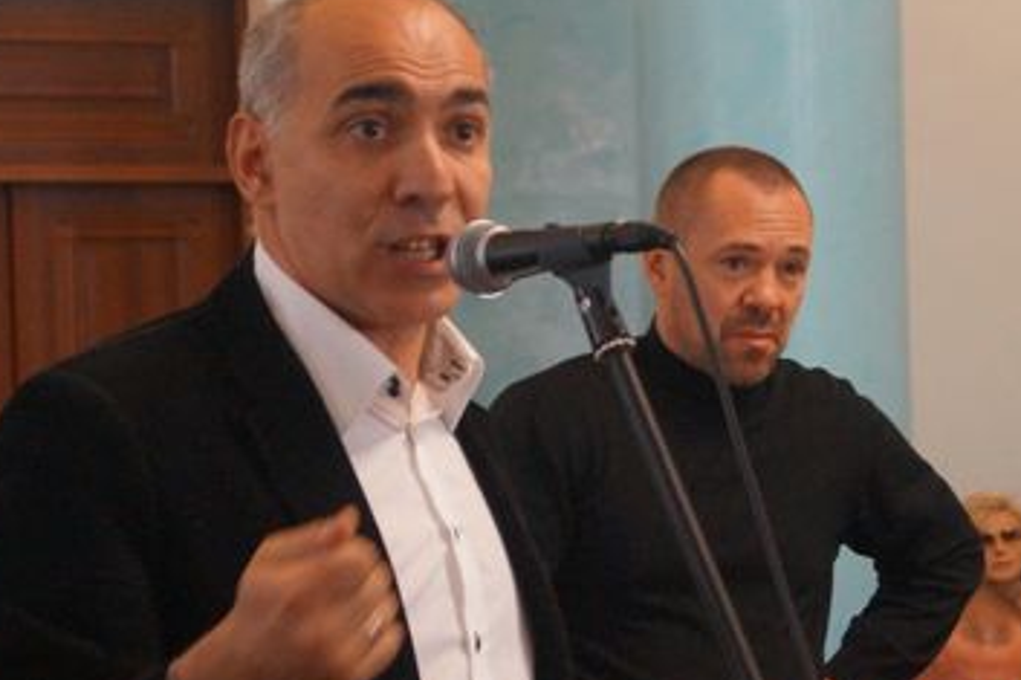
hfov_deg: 17.2
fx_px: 3373
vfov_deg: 11.5
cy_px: 518
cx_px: 691
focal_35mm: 119
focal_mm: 40
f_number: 5.6
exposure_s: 1/50
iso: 3200
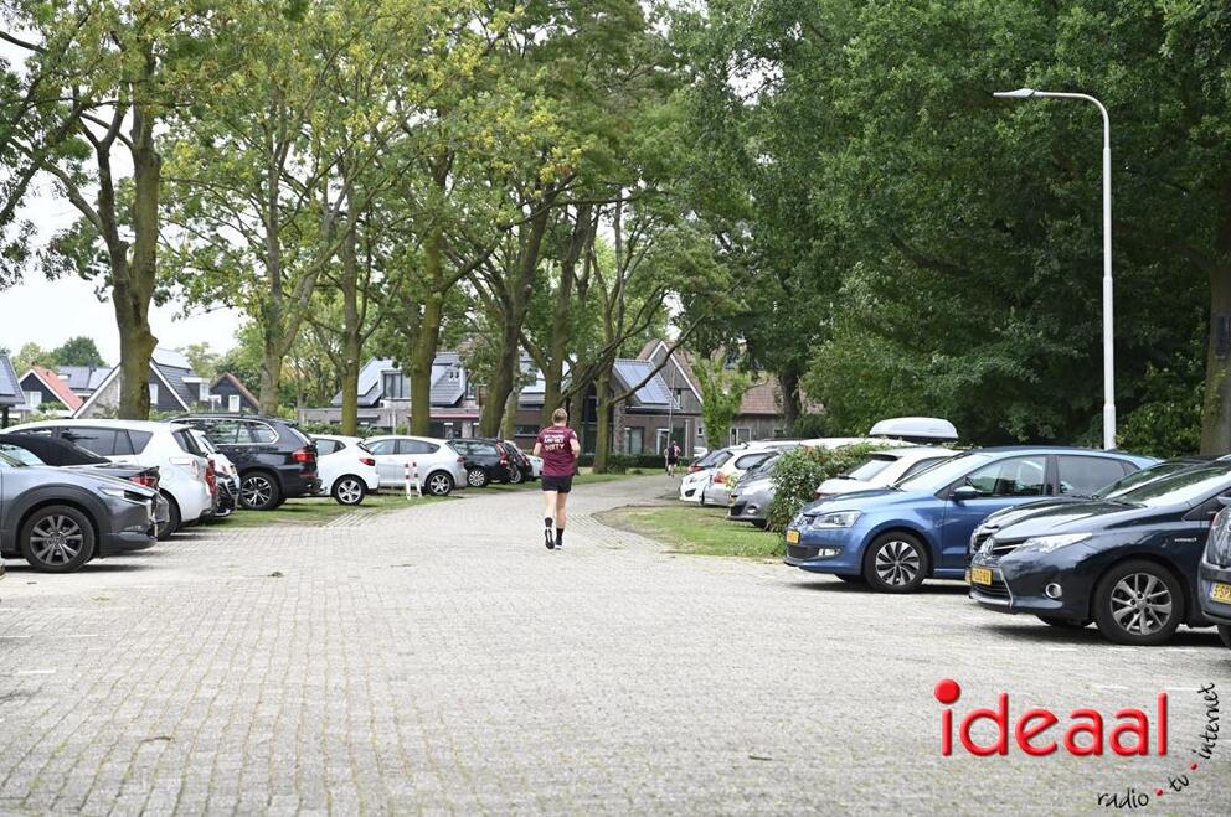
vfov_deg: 19.4
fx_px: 2391
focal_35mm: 70
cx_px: 616
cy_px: 408
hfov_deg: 28.9
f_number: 4
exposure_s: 1/320
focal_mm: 70
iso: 400
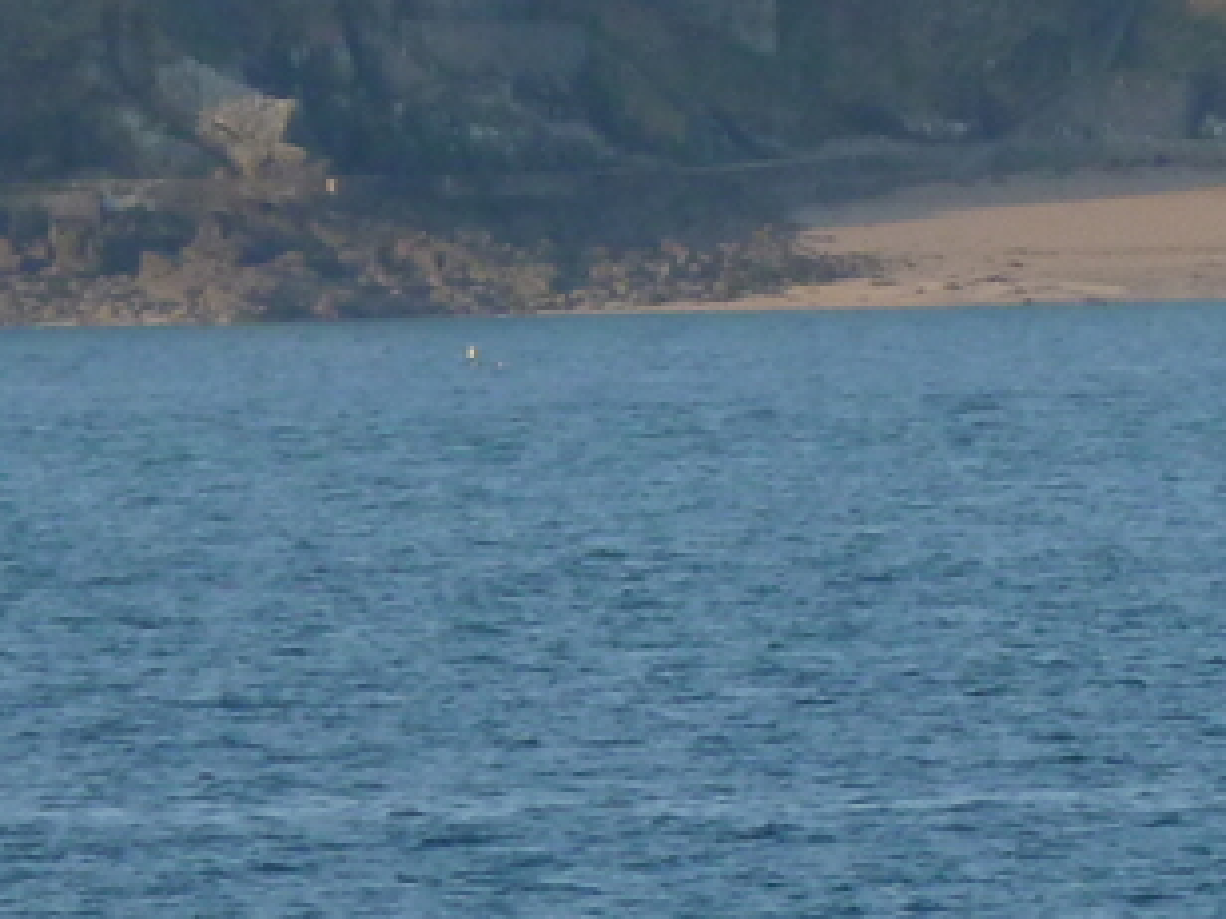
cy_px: -219
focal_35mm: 710
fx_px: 25146
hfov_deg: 2.8
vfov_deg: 2.1
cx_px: 955
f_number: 4.5
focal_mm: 29.9
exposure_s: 1/400
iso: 160
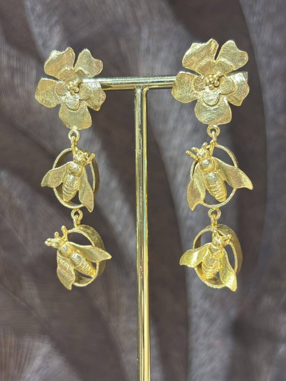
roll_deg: -0.1
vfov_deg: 36.8
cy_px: 190
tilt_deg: -1.9
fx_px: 573
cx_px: 143
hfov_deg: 28.0
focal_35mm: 52
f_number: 1.6
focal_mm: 5.96
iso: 50
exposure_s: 1/50
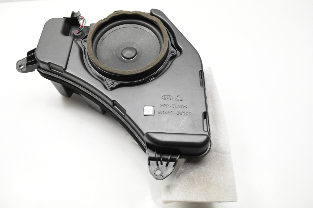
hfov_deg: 61.9
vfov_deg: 43.6
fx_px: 261
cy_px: 104
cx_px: 156
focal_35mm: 30
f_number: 5.6
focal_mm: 20
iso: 3200
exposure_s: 1/500
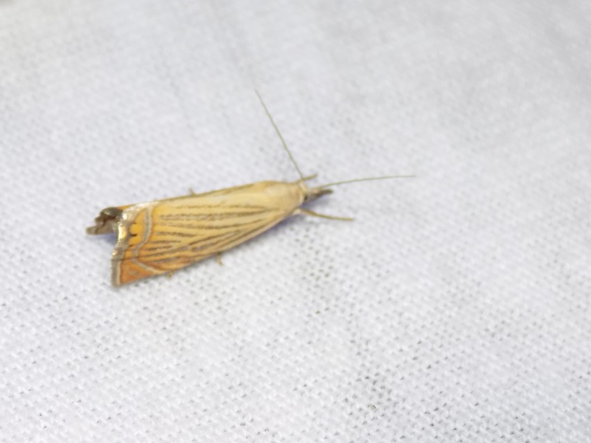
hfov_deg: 22.8
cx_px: 296
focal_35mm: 86
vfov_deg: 17.2
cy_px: 222
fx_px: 1468
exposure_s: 1/30
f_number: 4.4
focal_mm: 15.3
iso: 250
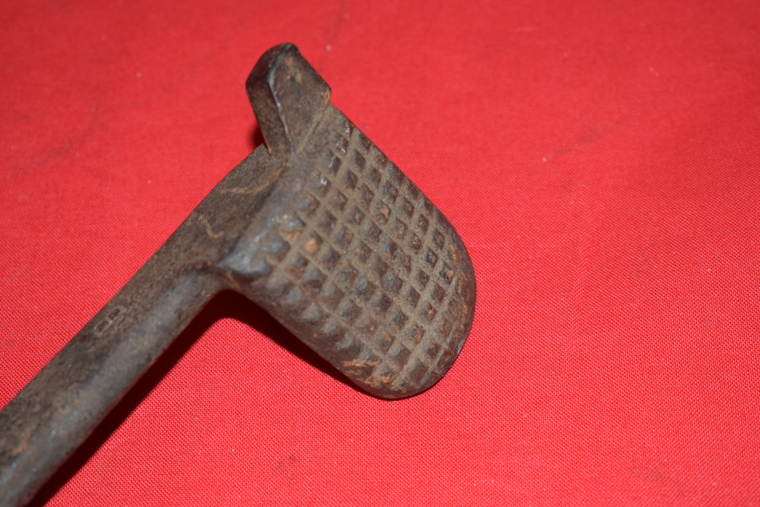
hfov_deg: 24.6
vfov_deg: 16.6
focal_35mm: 82
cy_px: 254
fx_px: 1742
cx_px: 380
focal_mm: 55
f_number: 5.6
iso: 1250
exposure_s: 1/200
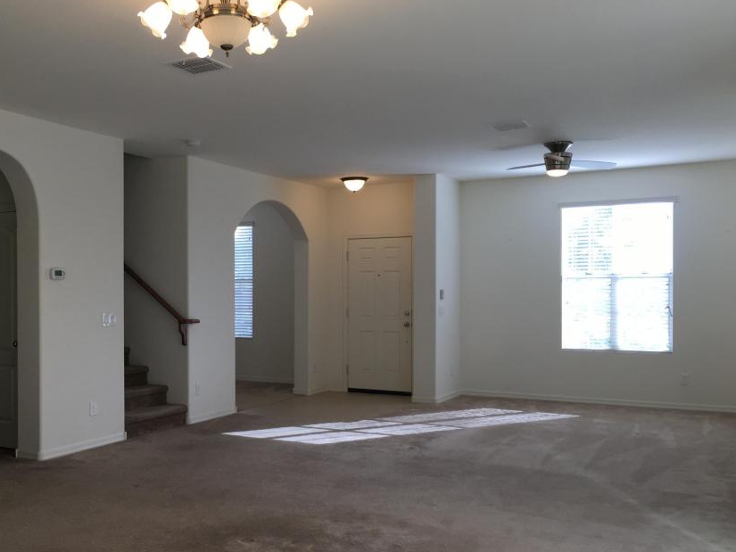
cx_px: 294
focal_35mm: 36
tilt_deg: +0.2
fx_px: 766
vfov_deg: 39.6
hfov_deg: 51.0
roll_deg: +0.0
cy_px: 301
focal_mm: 4.15
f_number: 2.2
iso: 40
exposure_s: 1/120
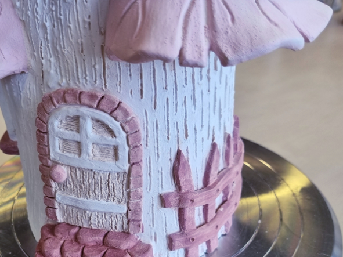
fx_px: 436
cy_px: 198
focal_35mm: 44
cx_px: 110
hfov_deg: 42.3
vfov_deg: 32.2
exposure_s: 1/182
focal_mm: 5.4
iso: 50
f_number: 1.8
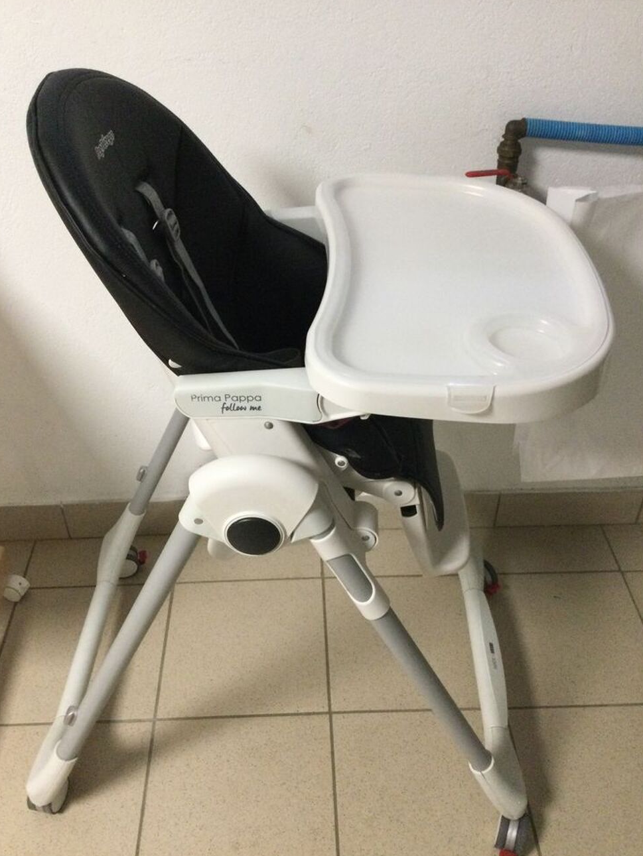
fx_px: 792
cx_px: 315
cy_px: 437
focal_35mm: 32
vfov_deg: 56.8
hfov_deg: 44.2
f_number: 2.4
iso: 200
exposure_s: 1/25
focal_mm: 3.3
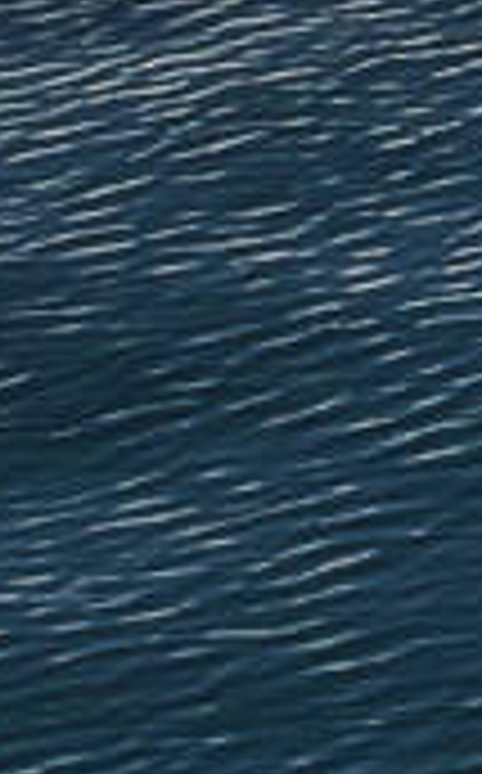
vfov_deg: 4.5
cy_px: -1962
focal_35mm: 438
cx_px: 1775
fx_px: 9237
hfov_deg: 2.9
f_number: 8
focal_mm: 24
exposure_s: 1/1600
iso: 400
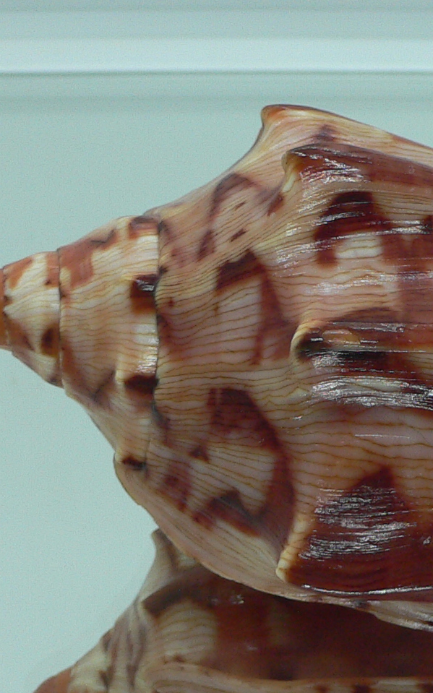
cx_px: 429
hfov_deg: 16.4
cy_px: 411
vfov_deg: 26.4
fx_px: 1473
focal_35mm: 78
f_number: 2.8
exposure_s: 1/60
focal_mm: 4.6
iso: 100
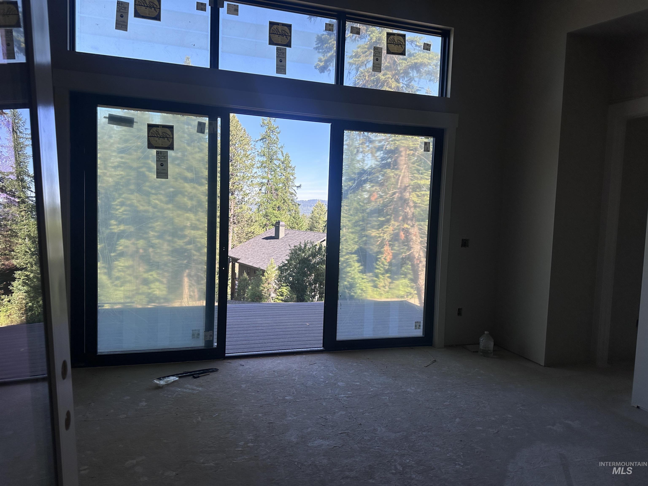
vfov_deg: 56.8
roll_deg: -2.3
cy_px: 243
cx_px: 324
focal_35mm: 24
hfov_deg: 71.6
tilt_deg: -3.6
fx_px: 449
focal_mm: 6.86
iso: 80
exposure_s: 1/1272
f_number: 1.78
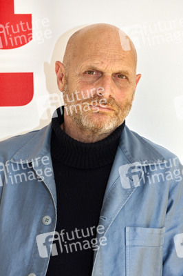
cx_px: 92
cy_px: 138
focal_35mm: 70
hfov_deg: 19.4
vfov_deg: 28.9
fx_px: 535
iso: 400
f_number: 5.6
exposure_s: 1/250
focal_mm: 70
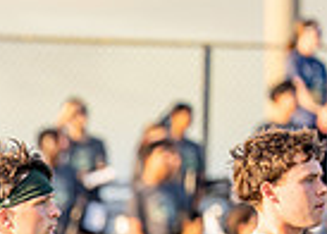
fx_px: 6551
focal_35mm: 705
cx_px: -290
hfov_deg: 2.8
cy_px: 460
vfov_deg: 2.0
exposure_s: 1/2000
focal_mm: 138
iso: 320
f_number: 2.8
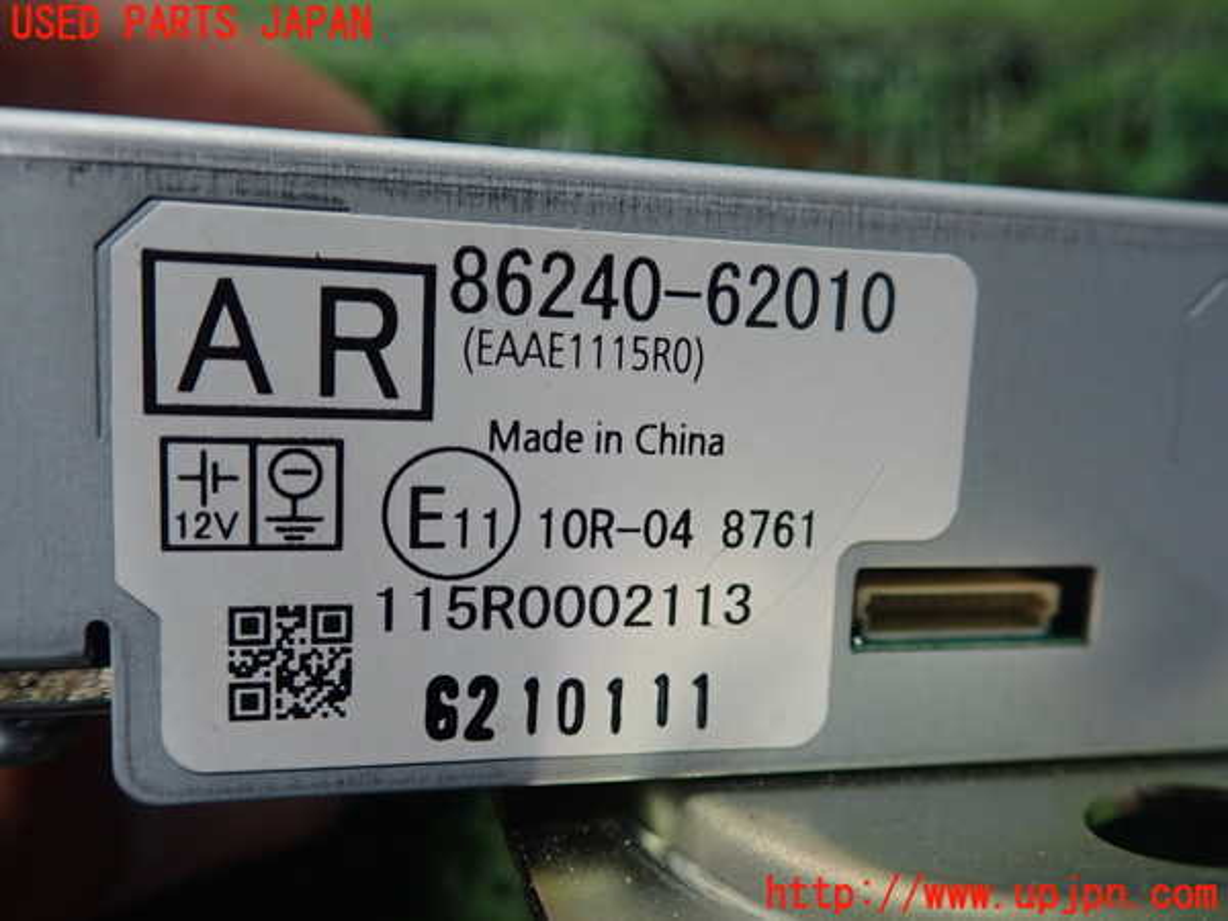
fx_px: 1064
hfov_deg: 60.0
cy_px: 460
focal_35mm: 30
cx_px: 614
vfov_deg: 46.8
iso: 250
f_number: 2.3
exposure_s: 1/125
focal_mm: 5.5
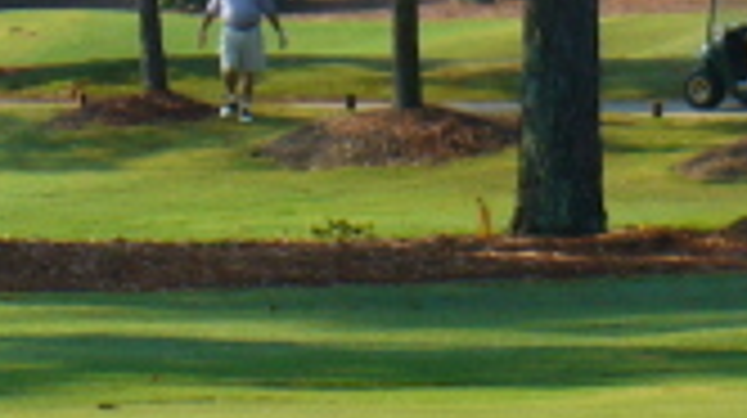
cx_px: 1242
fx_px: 9795
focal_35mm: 495
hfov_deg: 4.3
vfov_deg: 2.4
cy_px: 108
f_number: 3.7
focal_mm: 19.4
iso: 80
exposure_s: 1/400
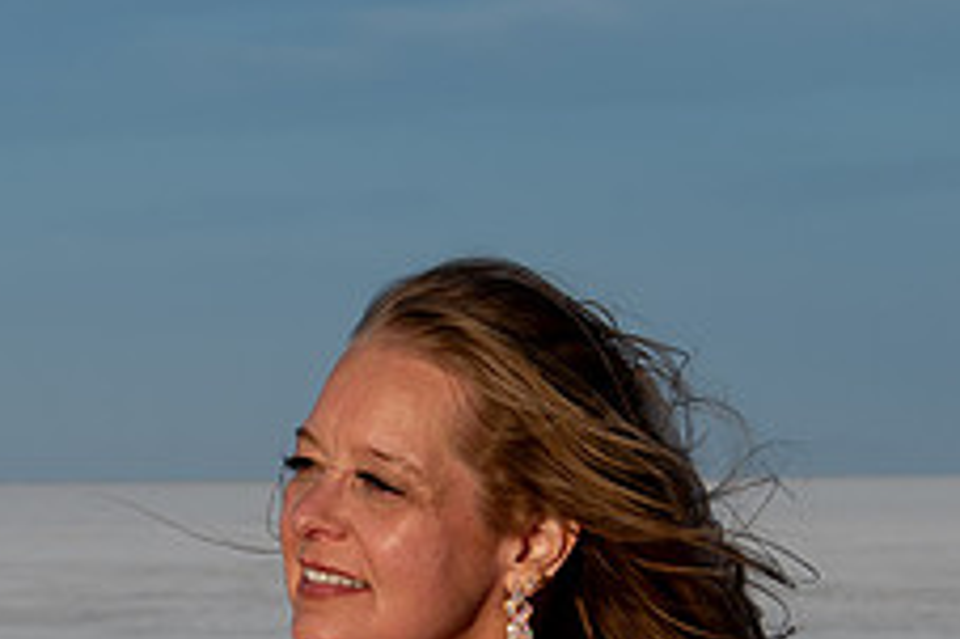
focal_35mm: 284
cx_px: 399
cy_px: 694
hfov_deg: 7.3
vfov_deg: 4.8
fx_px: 7568
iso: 200
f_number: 8
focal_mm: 52
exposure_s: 1/400
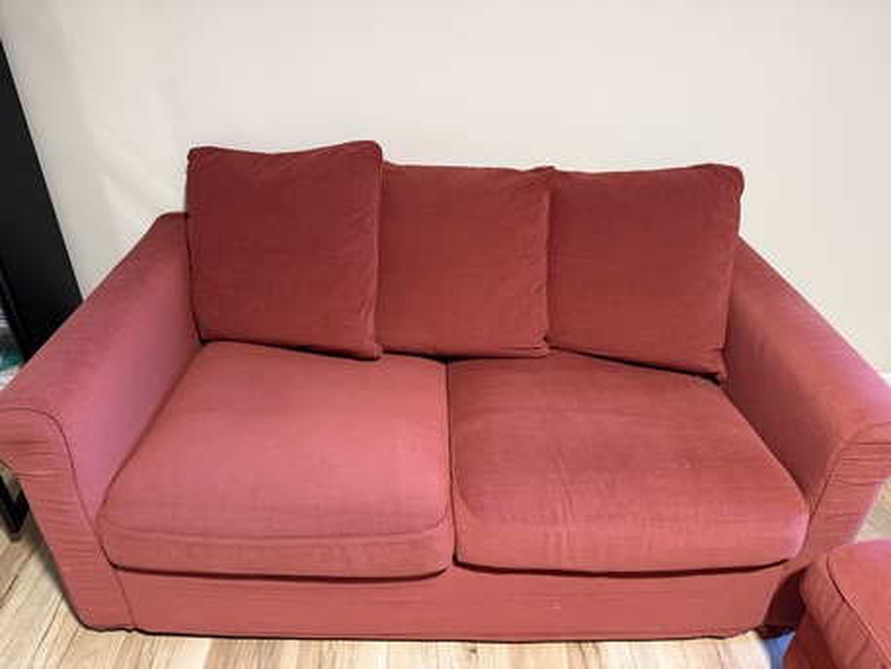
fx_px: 618
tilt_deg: -31.8
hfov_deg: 71.6
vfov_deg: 56.8
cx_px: 446
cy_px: 334
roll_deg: -1.1
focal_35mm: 24
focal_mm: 6.76
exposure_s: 1/60
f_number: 1.78
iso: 500
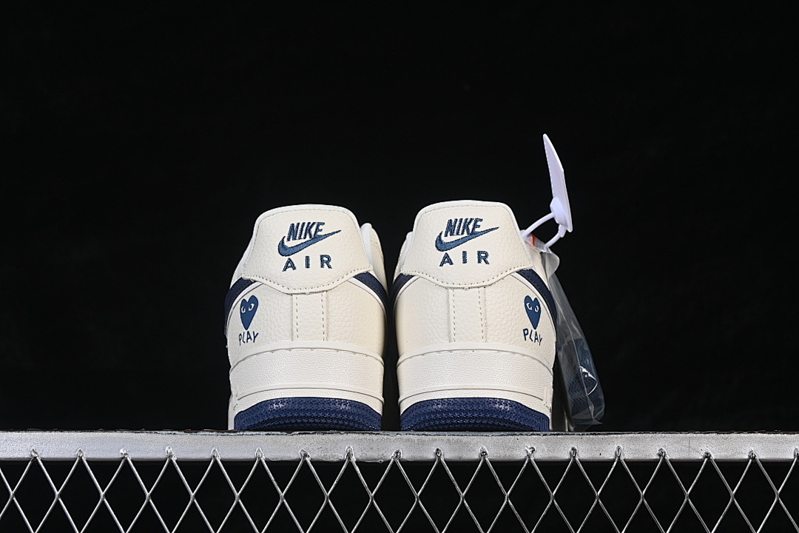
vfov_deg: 18.2
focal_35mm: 75
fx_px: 1664
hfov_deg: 27.0
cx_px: 400
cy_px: 266
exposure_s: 1/80
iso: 160
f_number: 8
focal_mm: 50
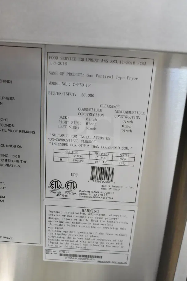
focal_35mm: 36
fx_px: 280
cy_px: 140
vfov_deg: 53.1
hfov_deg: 36.9
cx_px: 94
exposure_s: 1/160
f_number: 6.3
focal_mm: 24
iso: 6400
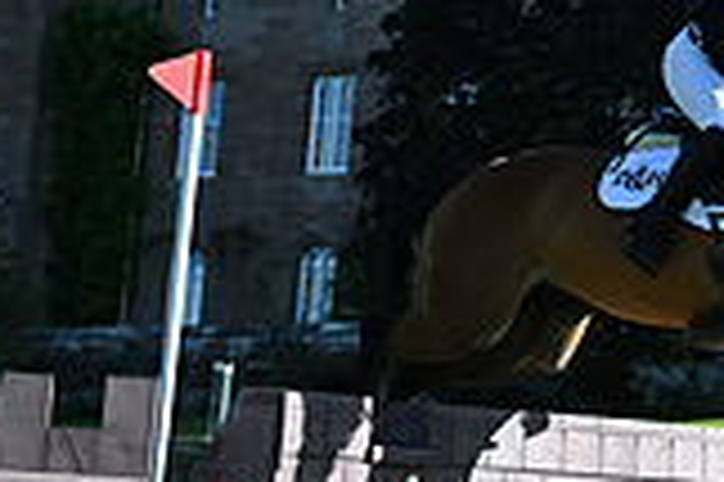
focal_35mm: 216
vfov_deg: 6.3
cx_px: 1169
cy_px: 38
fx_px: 4340
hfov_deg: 9.2
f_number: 4
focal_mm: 60
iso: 250
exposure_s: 1/1250
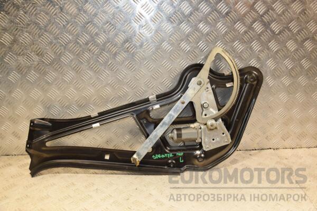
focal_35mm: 36
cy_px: 106
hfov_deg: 53.1
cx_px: 158
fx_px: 317
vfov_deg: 36.9
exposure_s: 1/200
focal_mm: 24
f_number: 5
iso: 800
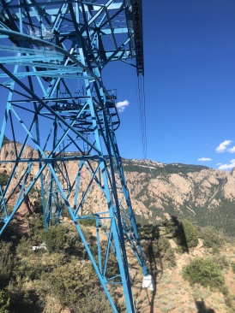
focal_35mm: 29
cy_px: 156
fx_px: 263
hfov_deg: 48.2
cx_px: 118
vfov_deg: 61.7
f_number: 2.2
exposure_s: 1/503
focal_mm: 4.15
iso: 25
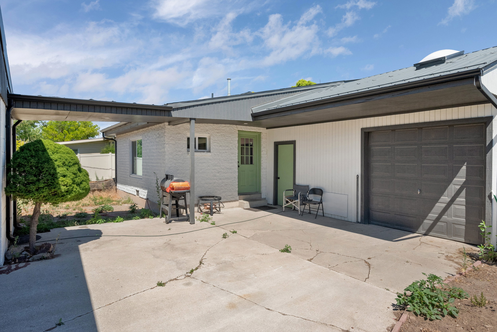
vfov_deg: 60.7
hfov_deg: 82.5
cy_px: 166
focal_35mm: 20
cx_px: 248
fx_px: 283
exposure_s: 1/400
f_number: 8
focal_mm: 20.5
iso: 1600
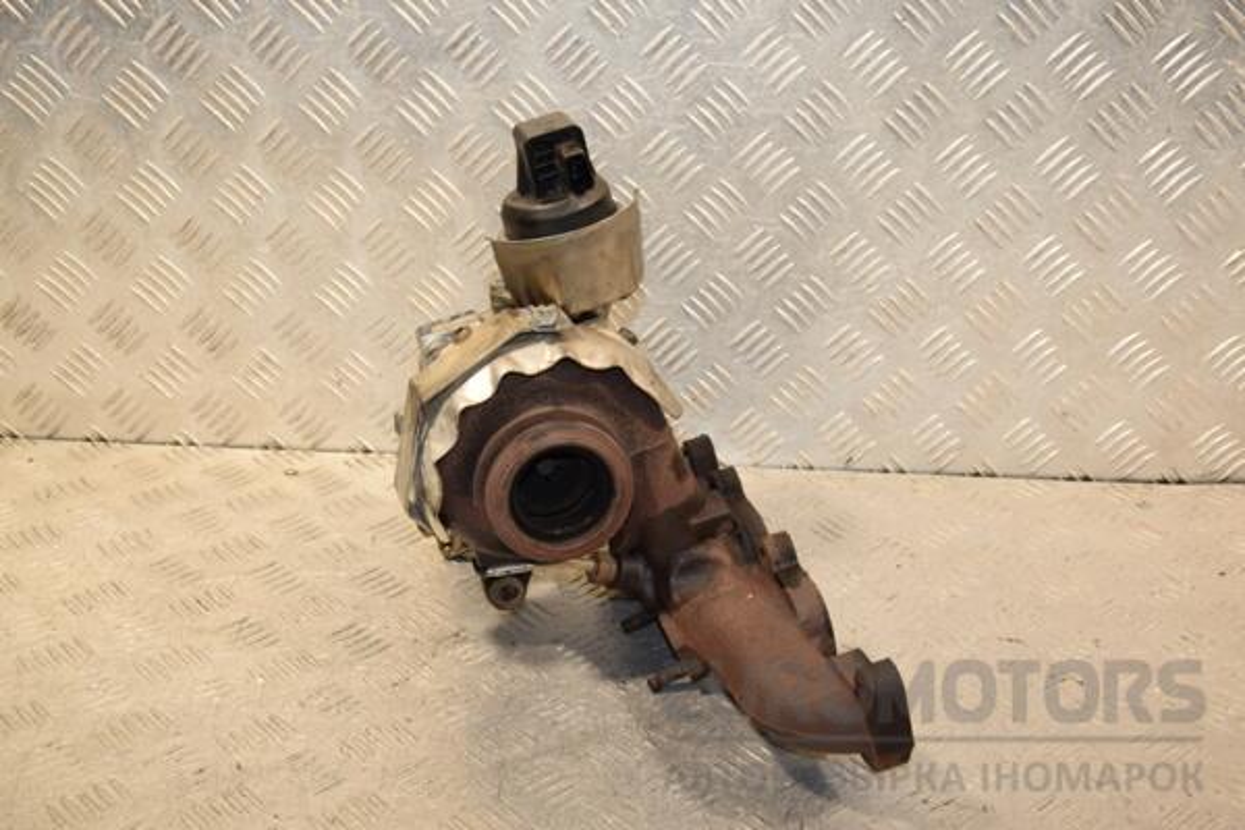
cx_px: 622
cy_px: 415
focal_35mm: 48
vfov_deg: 28.1
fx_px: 1660
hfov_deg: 41.1
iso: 800
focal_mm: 32
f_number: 6.3
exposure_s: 1/200
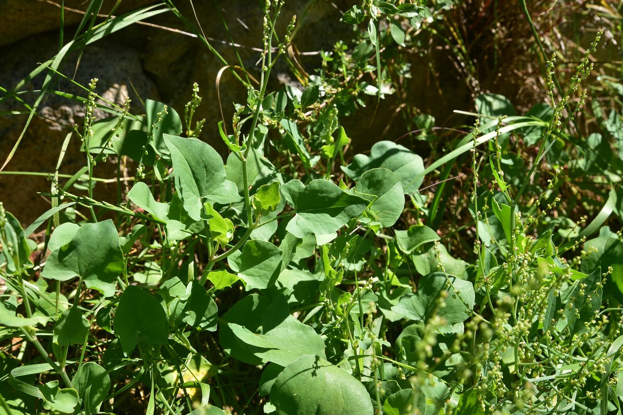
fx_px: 865
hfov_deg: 39.6
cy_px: 208
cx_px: 312
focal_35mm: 50
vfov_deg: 27.0
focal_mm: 50
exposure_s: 1/125
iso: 160
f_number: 13
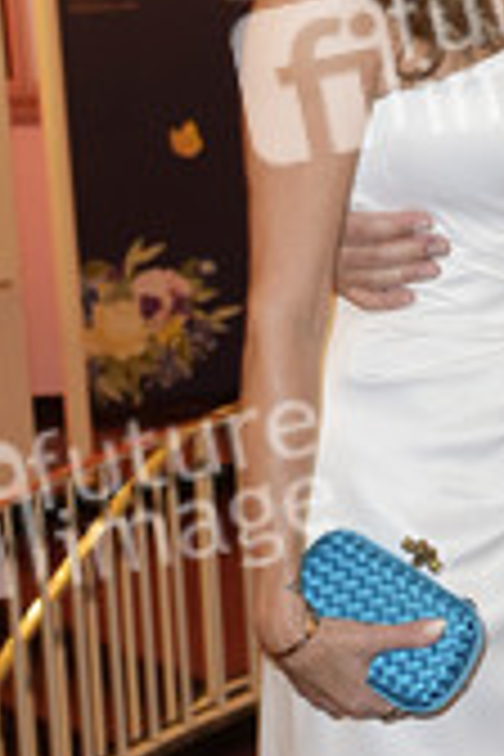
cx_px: 594
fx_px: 2247
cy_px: 284
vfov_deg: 19.1
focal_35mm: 107
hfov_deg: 12.5
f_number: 5
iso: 1600
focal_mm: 45
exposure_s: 1/60
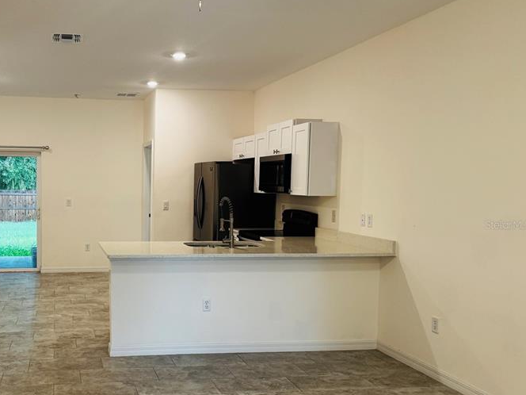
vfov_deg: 38.6
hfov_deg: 48.1
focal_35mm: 37
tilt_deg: -4.8
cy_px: 224
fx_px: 562
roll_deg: -0.5
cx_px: 128
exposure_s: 1/120
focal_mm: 6.76
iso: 200
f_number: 1.78
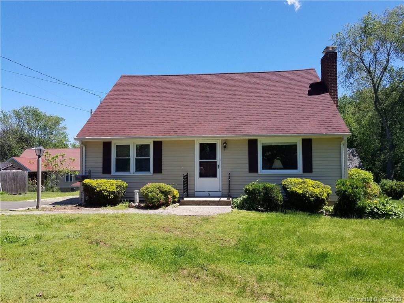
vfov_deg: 53.1
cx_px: 202
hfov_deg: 67.3
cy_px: 152
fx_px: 303
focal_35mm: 26
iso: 50
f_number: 1.7
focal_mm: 4.2
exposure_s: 1/1536
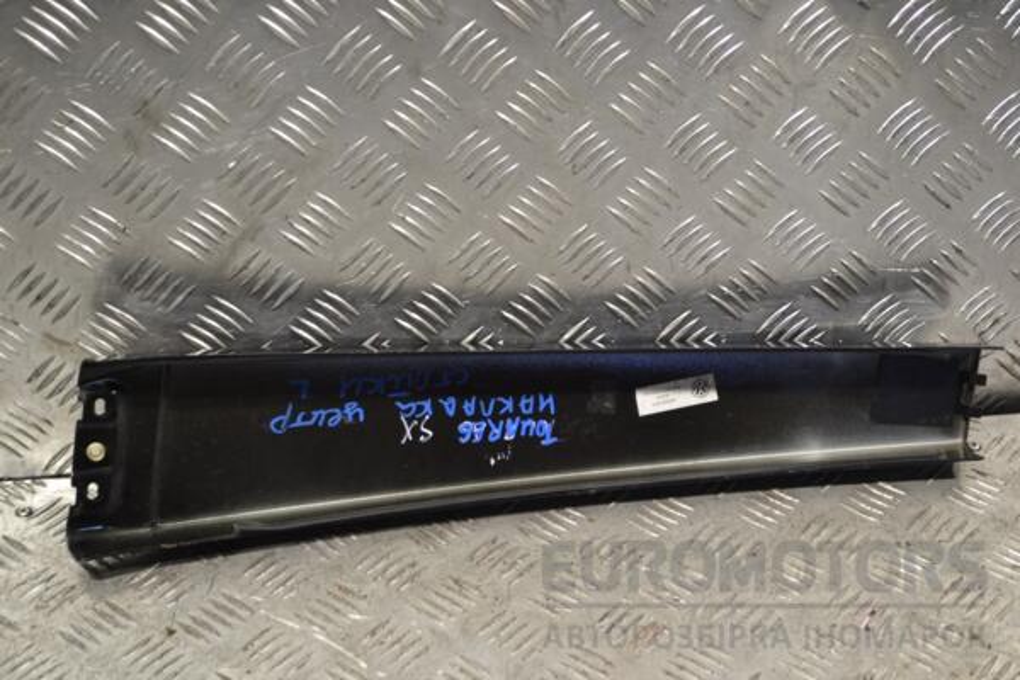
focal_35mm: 60
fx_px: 1700
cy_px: 340
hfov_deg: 33.4
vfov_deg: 22.6
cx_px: 510
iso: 400
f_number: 5.3
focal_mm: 40
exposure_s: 1/60
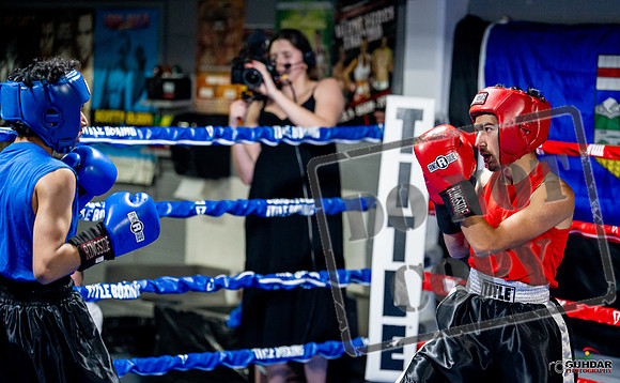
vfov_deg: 12.0
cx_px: 351
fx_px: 1814
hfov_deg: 19.4
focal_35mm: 108
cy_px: 234
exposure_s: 1/800
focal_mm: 93
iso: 4000
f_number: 2
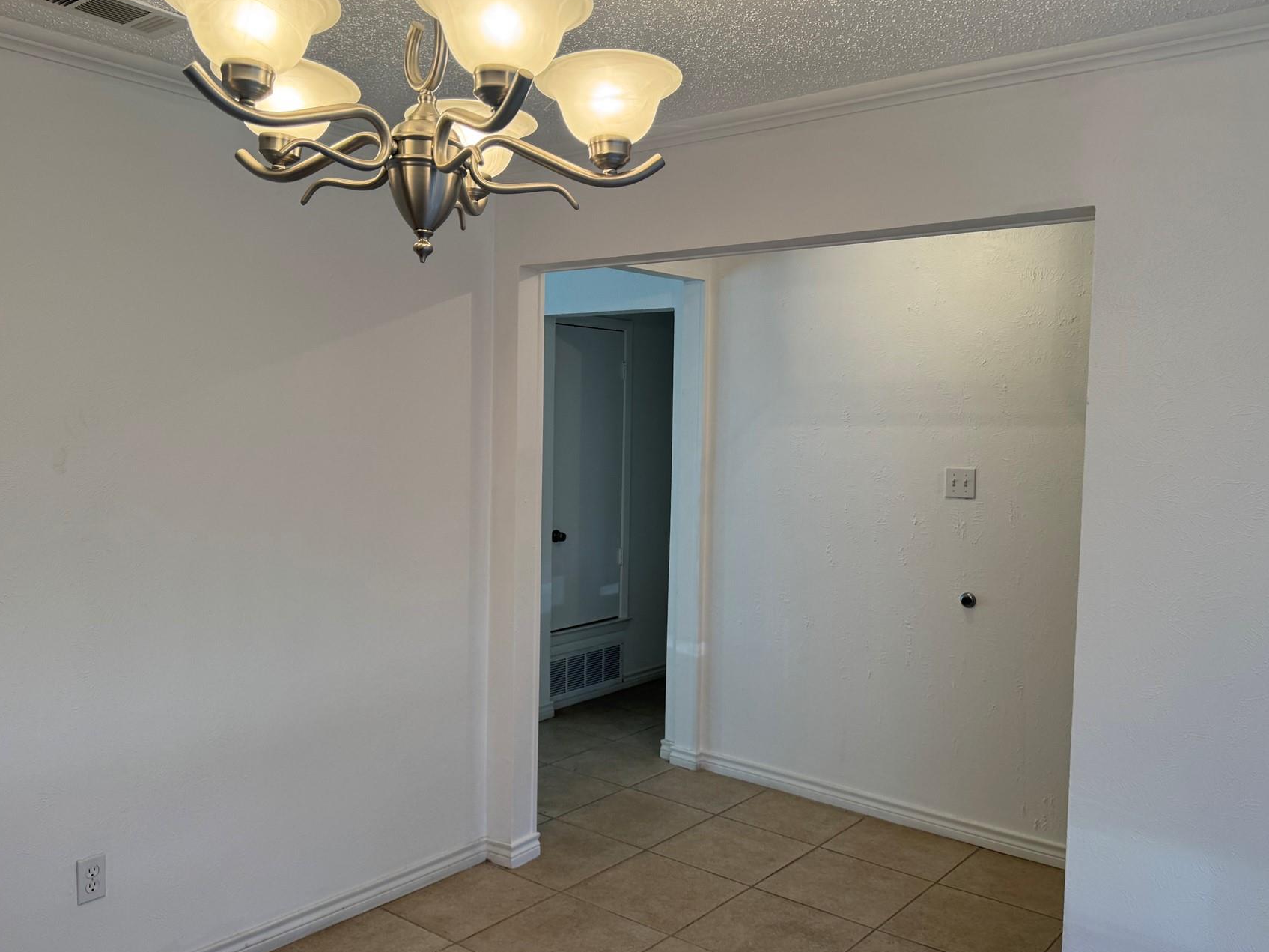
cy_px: 472
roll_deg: -0.7
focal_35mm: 29
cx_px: 640
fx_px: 1063
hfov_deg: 61.7
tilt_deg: -4.6
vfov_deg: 48.2
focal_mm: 6.76
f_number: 1.78
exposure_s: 1/125
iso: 100
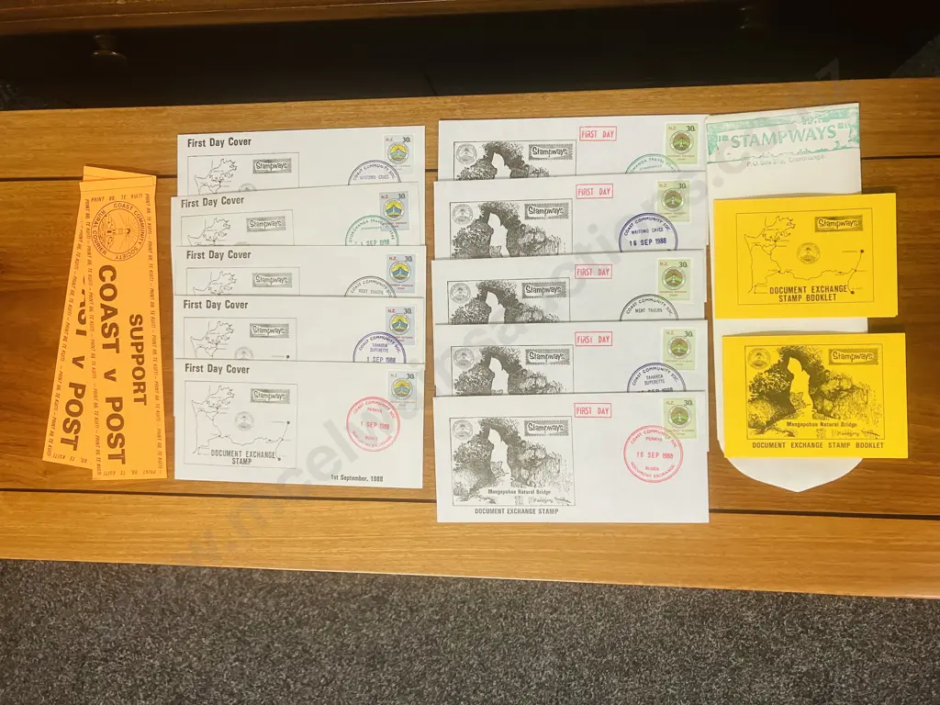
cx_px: 470
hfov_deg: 63.4
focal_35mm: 28
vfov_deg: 49.7
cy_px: 352
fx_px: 760
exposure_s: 1/50
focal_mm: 3.99
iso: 100
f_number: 1.8
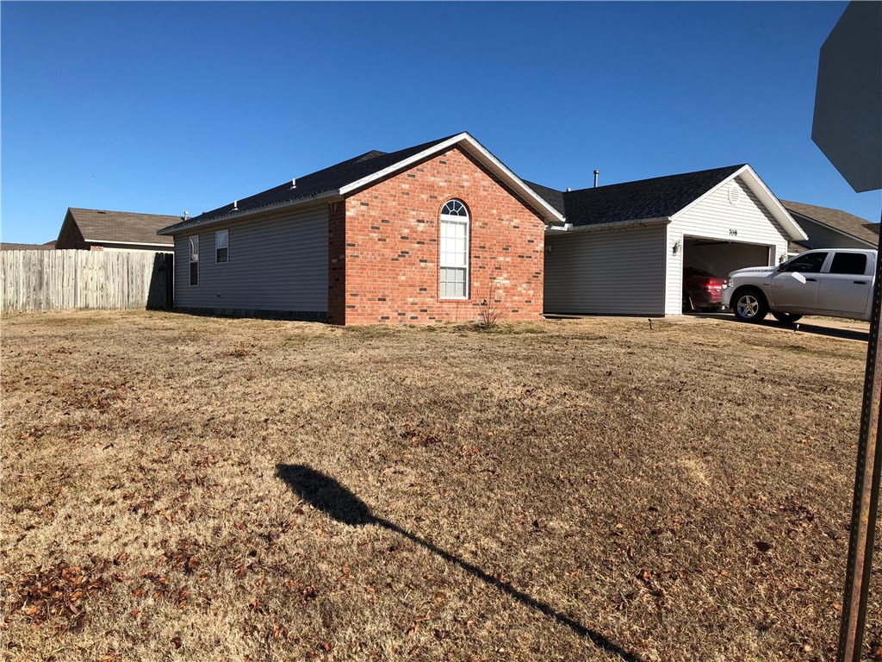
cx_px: 441
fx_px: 739
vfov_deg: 48.2
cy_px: 331
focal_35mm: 29
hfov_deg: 61.7
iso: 20
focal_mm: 3.99
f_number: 1.8
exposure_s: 1/1946
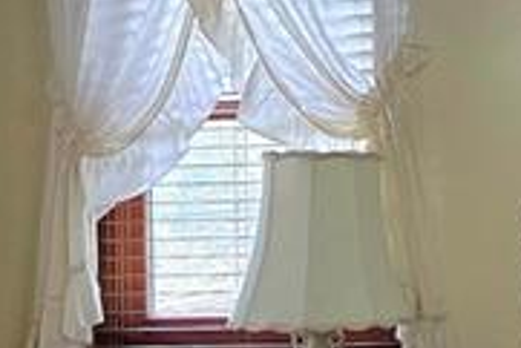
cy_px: 81
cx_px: 861
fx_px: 1955
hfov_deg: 13.9
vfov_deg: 10.2
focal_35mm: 135
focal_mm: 5.4
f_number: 1.8
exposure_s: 1/182
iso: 200
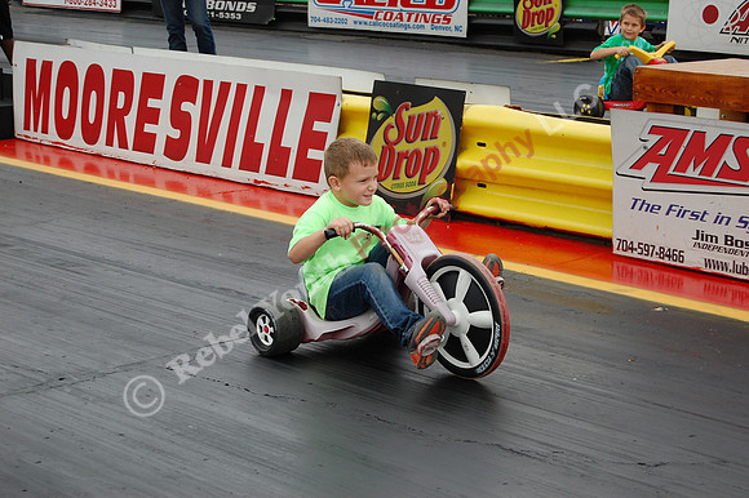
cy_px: 249
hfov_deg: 24.6
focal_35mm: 82
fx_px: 1715
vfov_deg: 16.5
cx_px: 374
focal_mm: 55
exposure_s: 1/800
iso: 400
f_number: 5.6
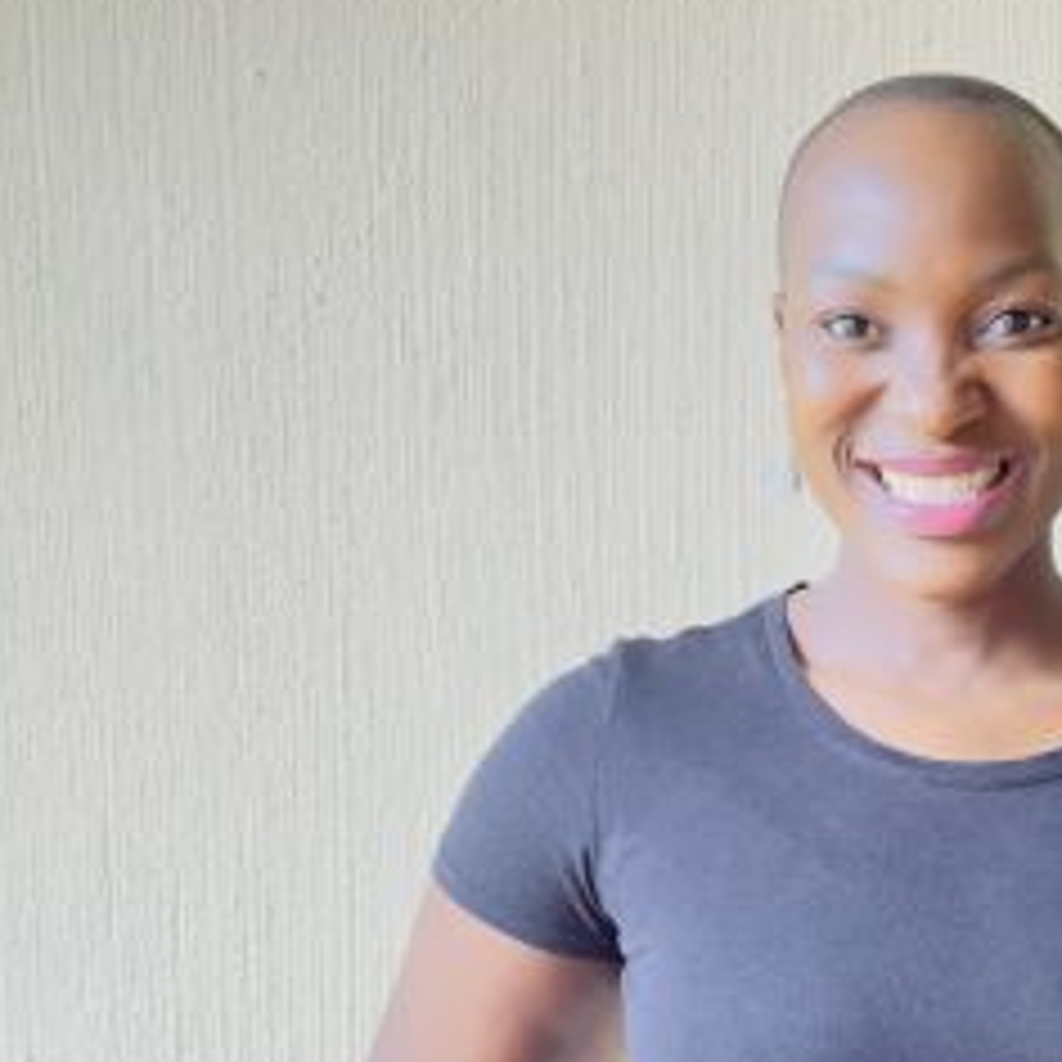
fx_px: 2048
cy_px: 729
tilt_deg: -5.4
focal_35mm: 59
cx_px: 958
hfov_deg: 28.0
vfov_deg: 28.8
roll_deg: +0.4
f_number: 1.78
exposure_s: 1/40
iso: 500
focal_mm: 6.76
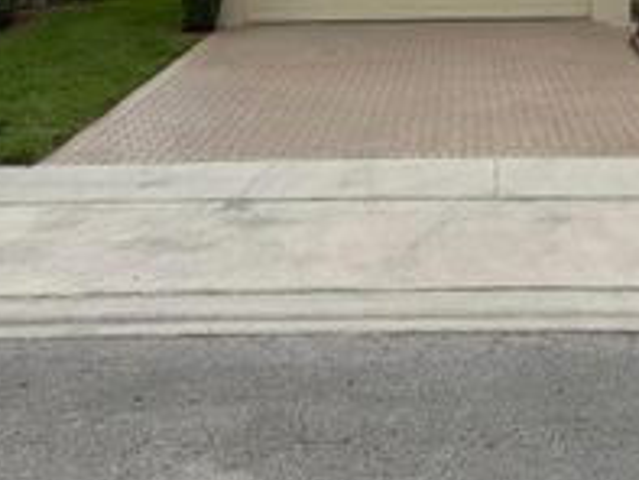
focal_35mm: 61
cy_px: -105
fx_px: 1127
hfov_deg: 30.5
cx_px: 551
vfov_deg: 22.1
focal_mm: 6.76
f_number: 1.78
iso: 80
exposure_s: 1/6410
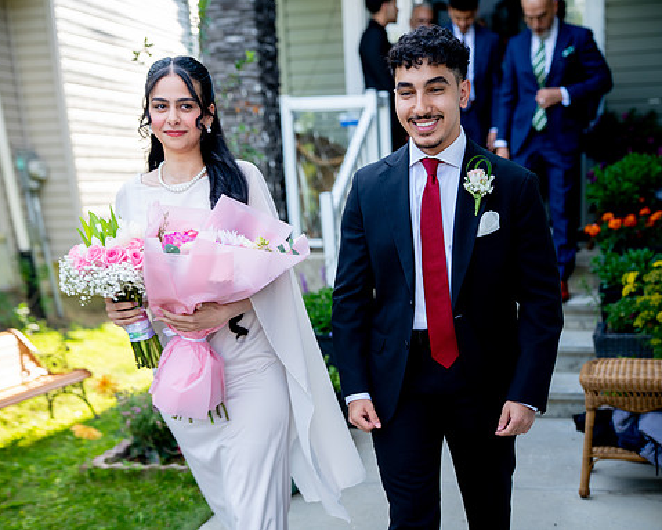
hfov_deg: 37.3
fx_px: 979
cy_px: 264
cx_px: 314
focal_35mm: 50
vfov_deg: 30.2
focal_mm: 44
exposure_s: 1/400
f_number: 2
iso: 200
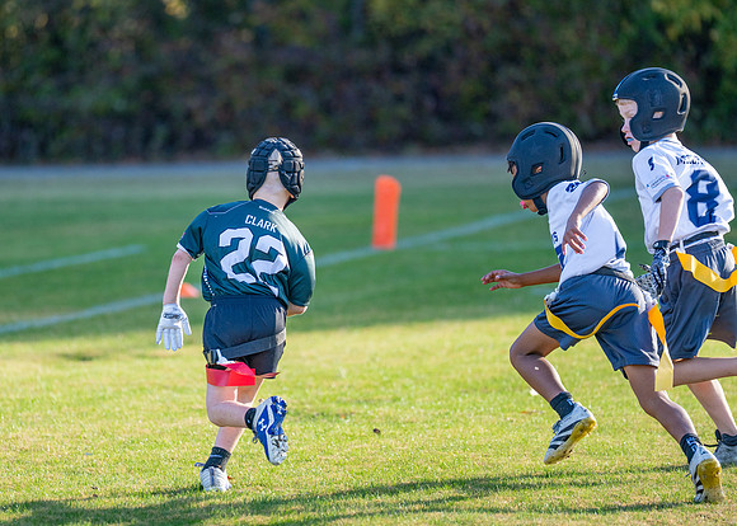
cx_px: 242
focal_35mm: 250
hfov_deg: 8.1
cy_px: 273
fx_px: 5231
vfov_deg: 5.8
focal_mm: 185
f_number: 2.8
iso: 200
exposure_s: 1/1600
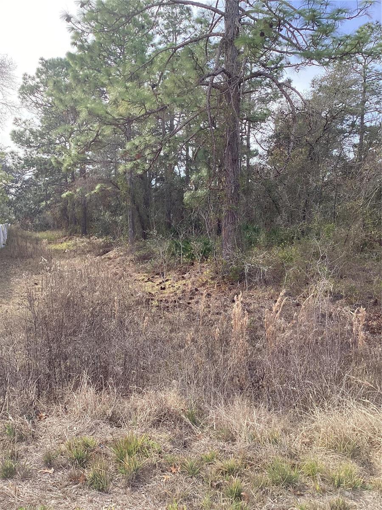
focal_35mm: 31
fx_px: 456
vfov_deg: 58.4
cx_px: 191
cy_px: 255
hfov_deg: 45.4
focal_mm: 3.3
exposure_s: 1/310
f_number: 2.4
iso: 25
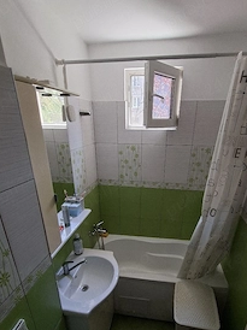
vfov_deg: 83.4
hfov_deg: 68.5
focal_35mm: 19
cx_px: 135
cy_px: 202
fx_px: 181
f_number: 2.2
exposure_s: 1/40
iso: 64
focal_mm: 1.74
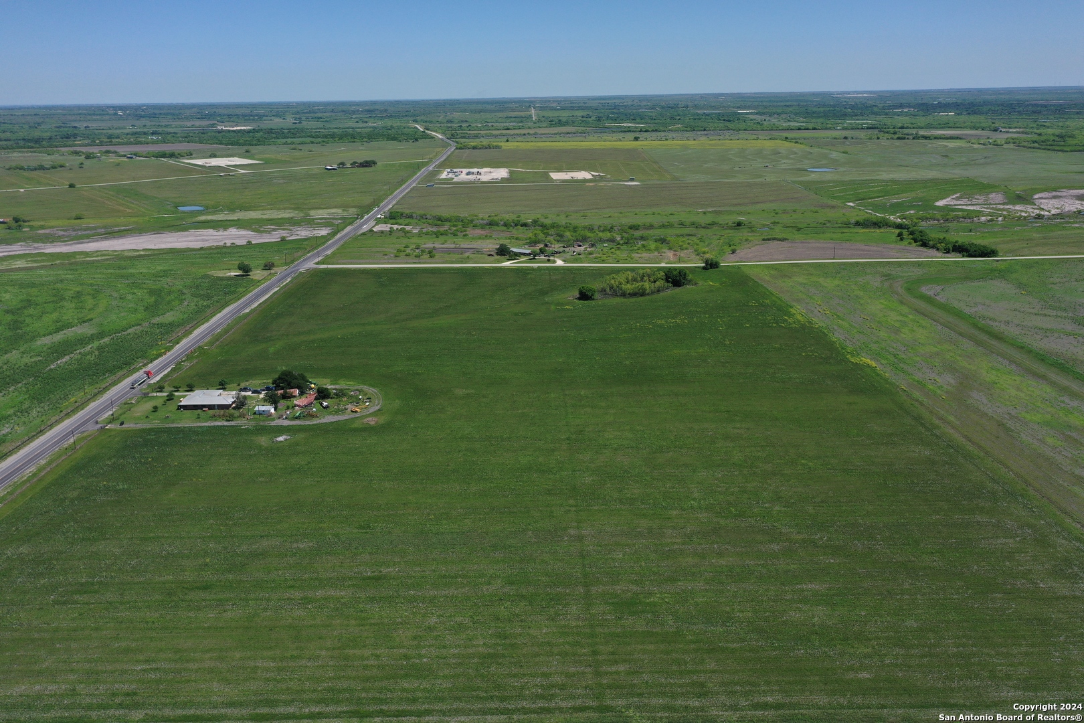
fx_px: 843
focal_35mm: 28
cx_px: 542
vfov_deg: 46.4
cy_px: 362
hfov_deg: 65.5
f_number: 5
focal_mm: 10.26
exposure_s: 1/60
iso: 100
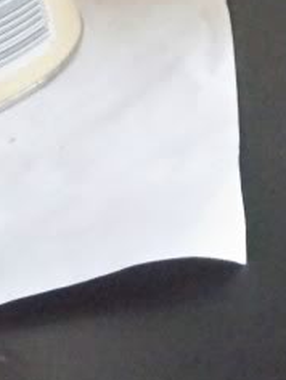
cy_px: 30
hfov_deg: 8.6
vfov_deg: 13.0
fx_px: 1662
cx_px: 763
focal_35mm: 151
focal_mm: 6.3
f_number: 3.1
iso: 1250
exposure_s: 1/60
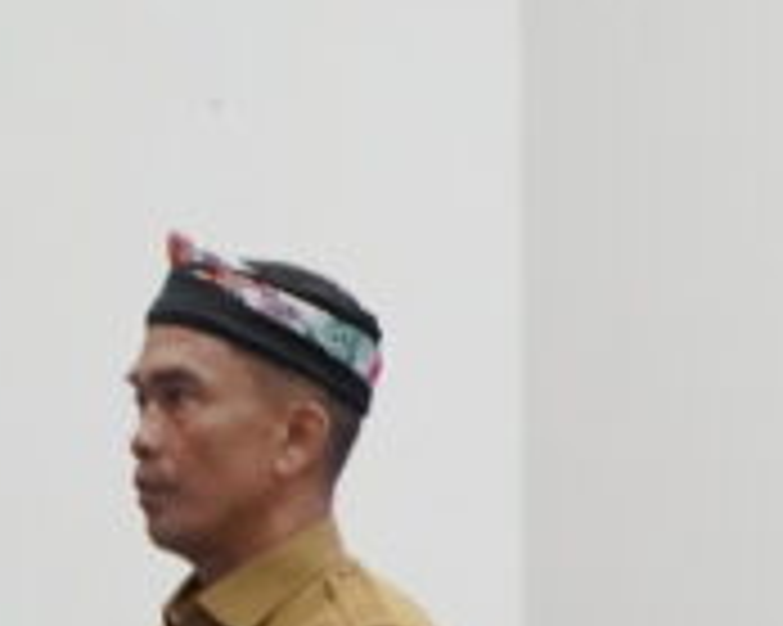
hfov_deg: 2.9
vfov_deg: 2.3
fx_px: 15582
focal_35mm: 673
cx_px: 1584
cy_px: 484
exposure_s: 1/100
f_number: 4
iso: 3200
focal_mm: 81
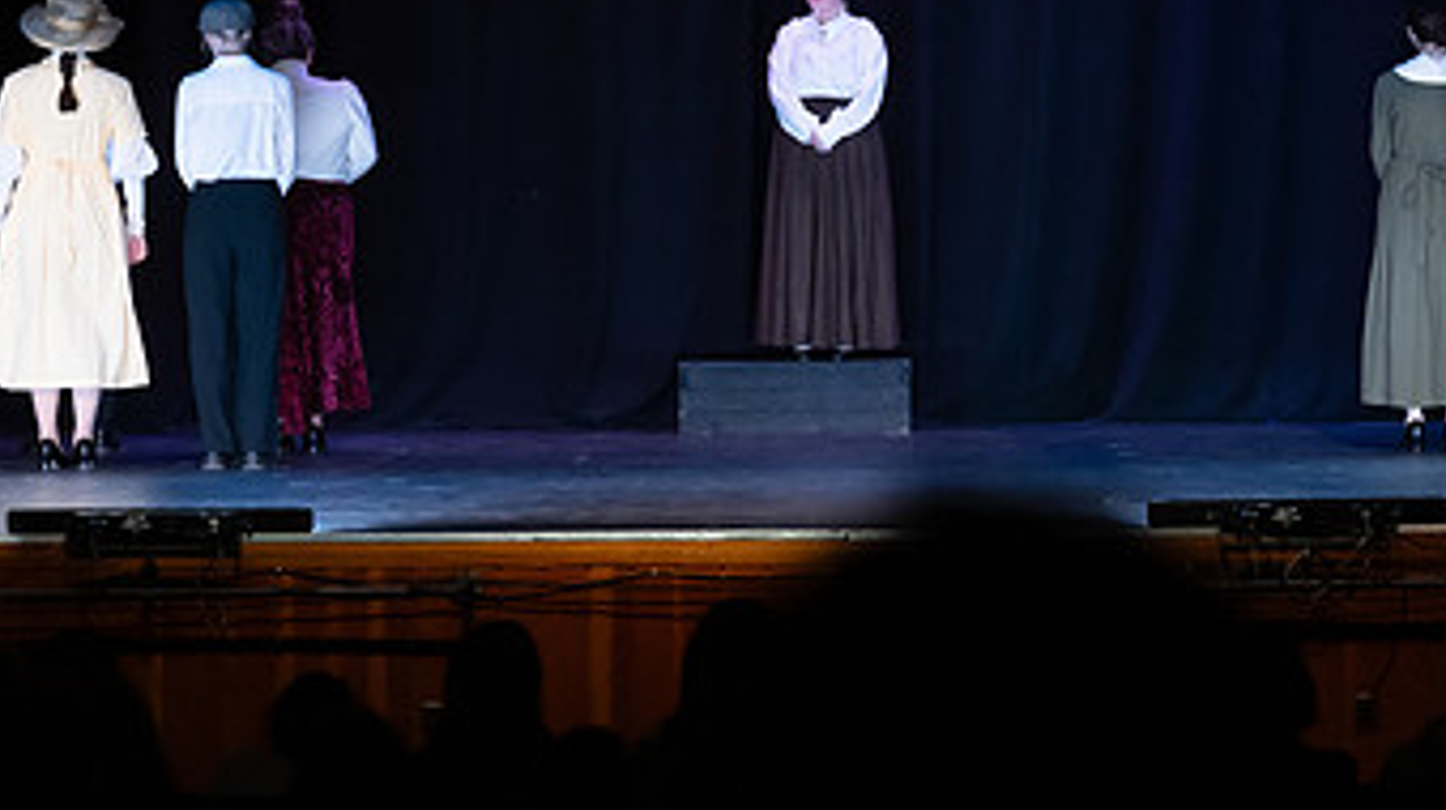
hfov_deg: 11.4
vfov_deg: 6.4
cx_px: 895
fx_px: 7240
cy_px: 290
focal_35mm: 189
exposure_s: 1/320
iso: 3200
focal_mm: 98
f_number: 2.8
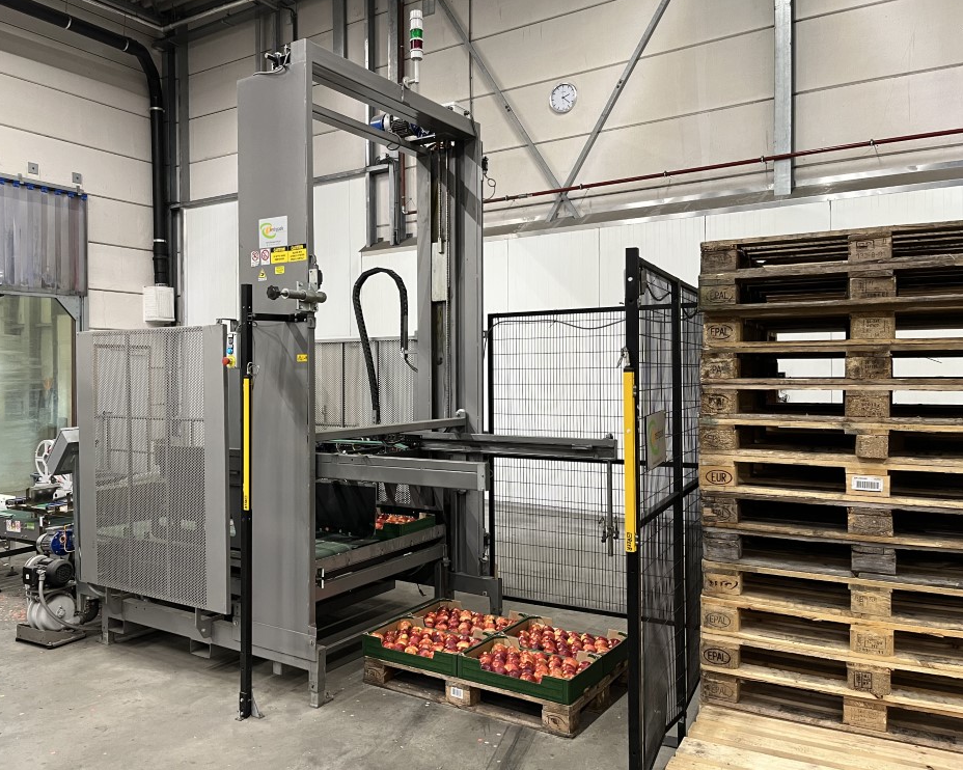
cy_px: 373
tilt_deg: +1.0
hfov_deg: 62.1
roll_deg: +0.8
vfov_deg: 51.5
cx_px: 436
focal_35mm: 28
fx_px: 798
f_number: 1.6
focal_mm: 5.1
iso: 160
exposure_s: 1/50
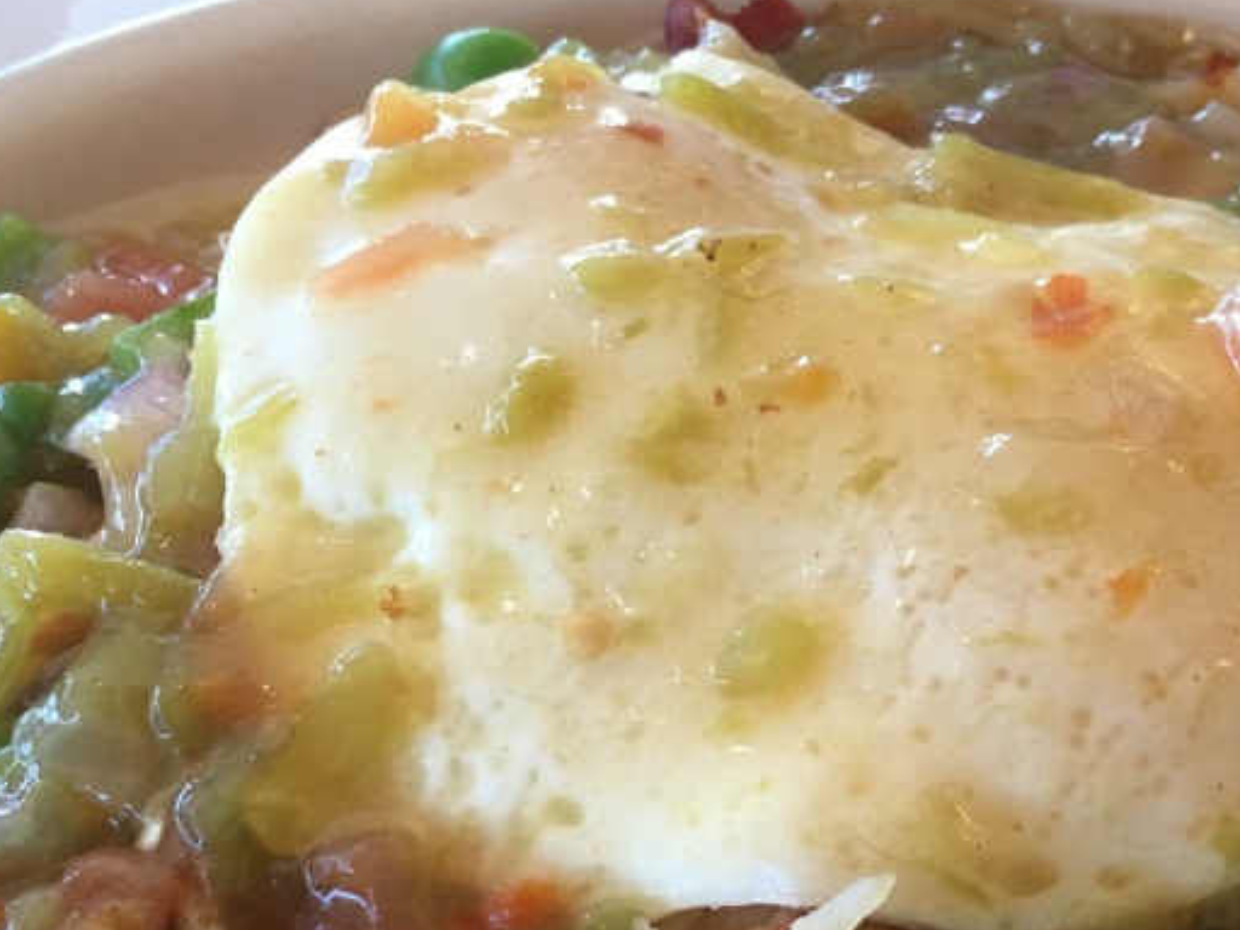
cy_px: 666
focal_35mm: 58
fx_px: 2078
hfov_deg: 33.0
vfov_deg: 25.0
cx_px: 799
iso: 40
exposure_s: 1/30
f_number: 2.2
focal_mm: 4.15
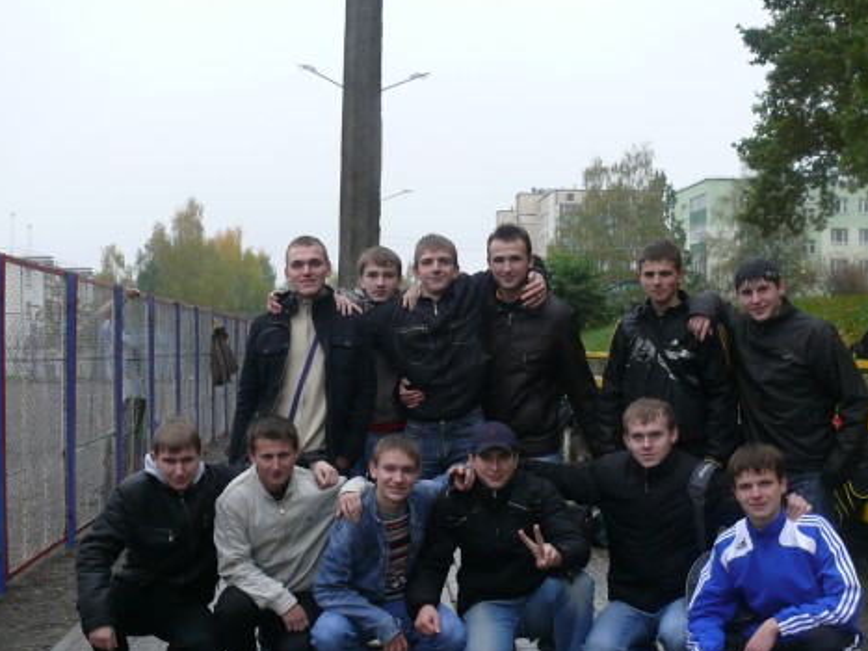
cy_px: 379
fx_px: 1203
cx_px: 496
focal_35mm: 48
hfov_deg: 39.6
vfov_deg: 30.2
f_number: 2.8
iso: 200
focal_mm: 7.4
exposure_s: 1/200
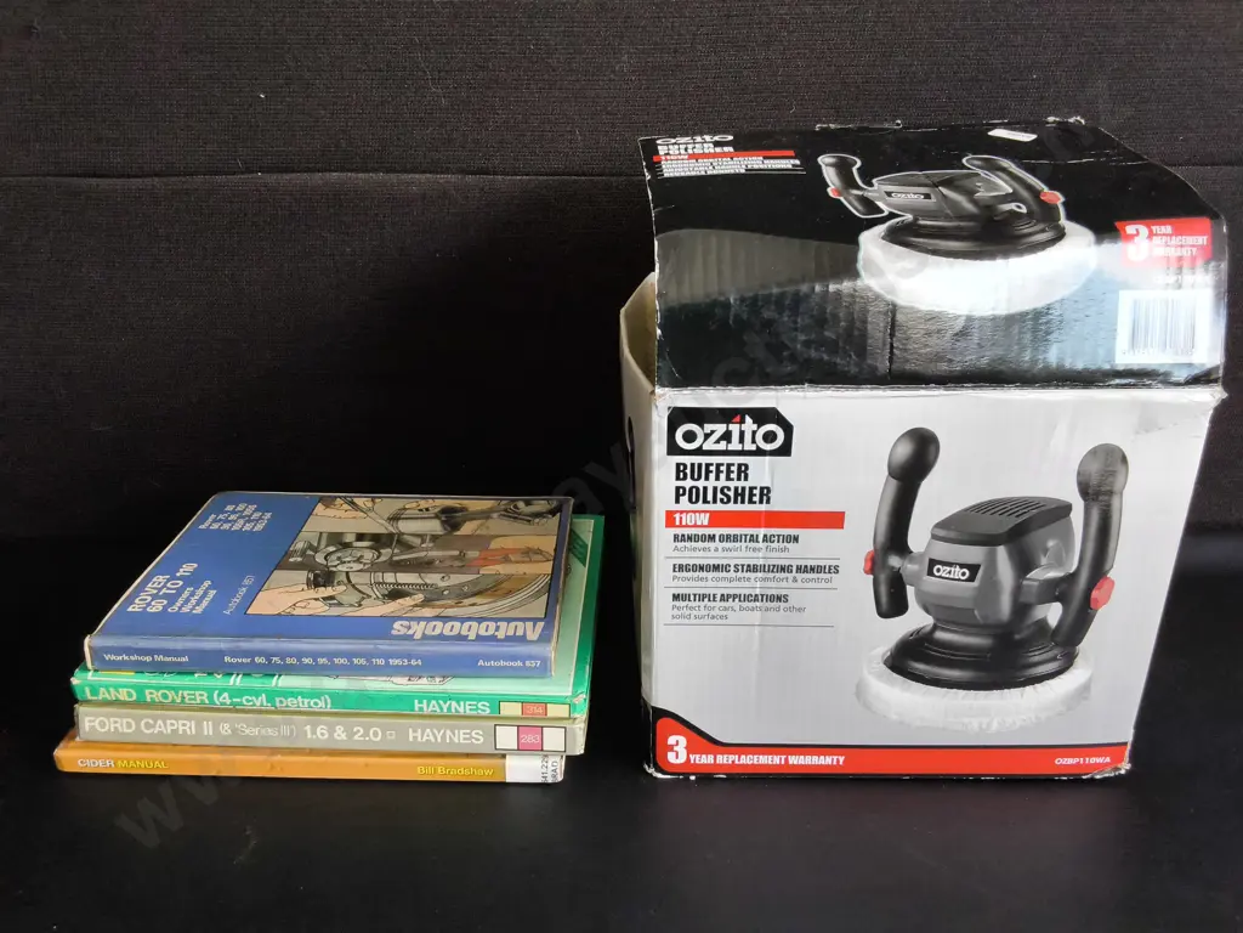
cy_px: 466
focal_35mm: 27
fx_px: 970
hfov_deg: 65.3
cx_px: 622
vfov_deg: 51.4
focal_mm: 2.87
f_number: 2
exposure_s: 1/100
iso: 160
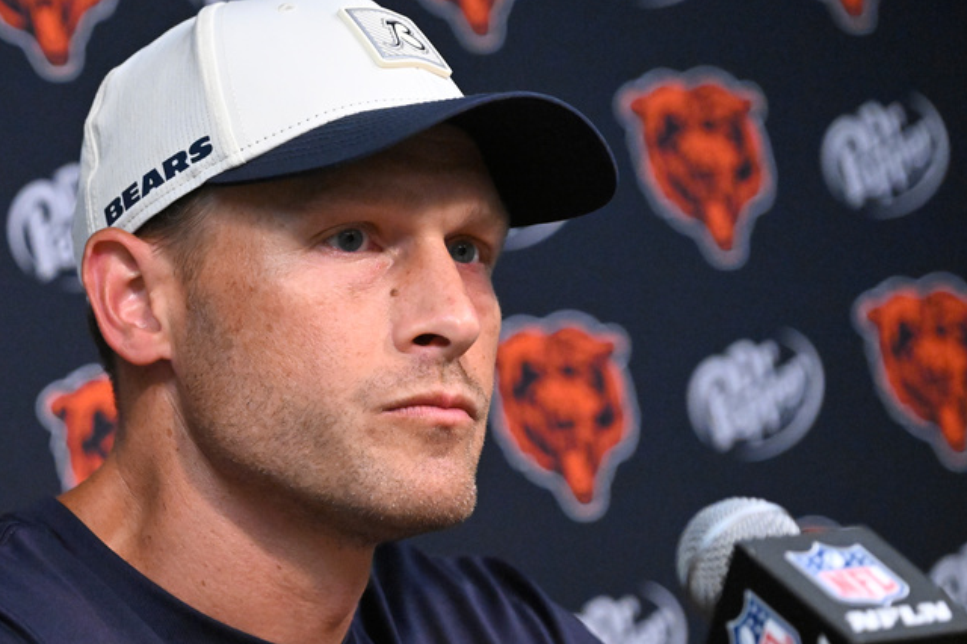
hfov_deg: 10.7
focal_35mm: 192
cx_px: 225
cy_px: 398
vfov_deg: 7.1
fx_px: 5154
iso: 6400
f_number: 4
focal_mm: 120
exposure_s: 1/500
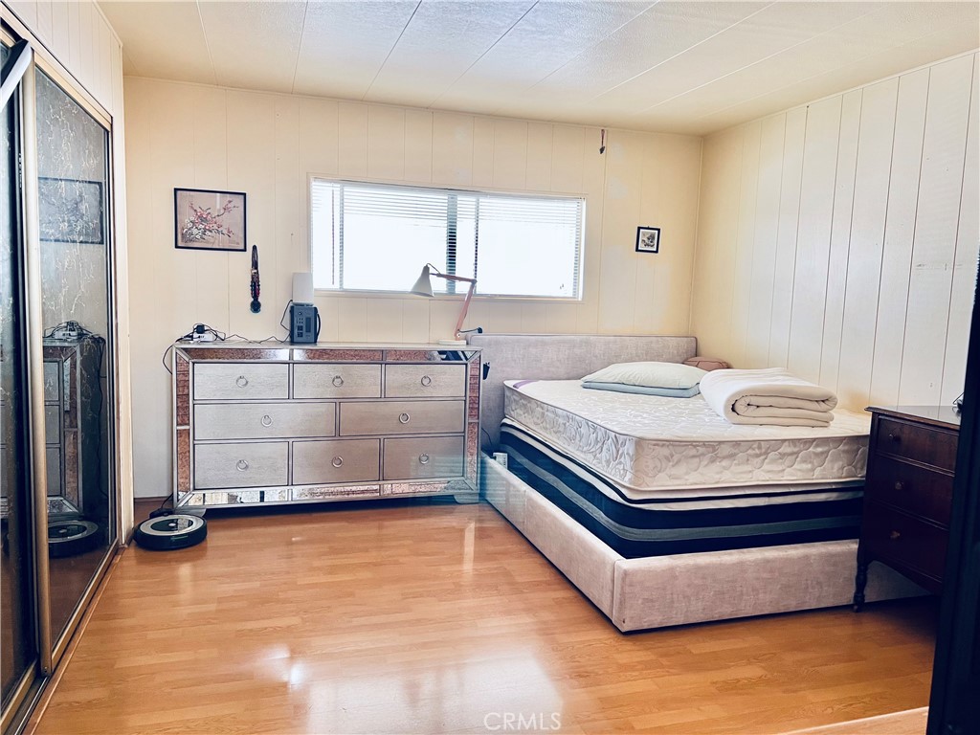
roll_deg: -1.1
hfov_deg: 67.3
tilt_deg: -7.2
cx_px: 490
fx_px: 736
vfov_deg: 53.1
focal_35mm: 26
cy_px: 368
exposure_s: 1/90
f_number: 1.5
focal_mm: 5.7
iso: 125
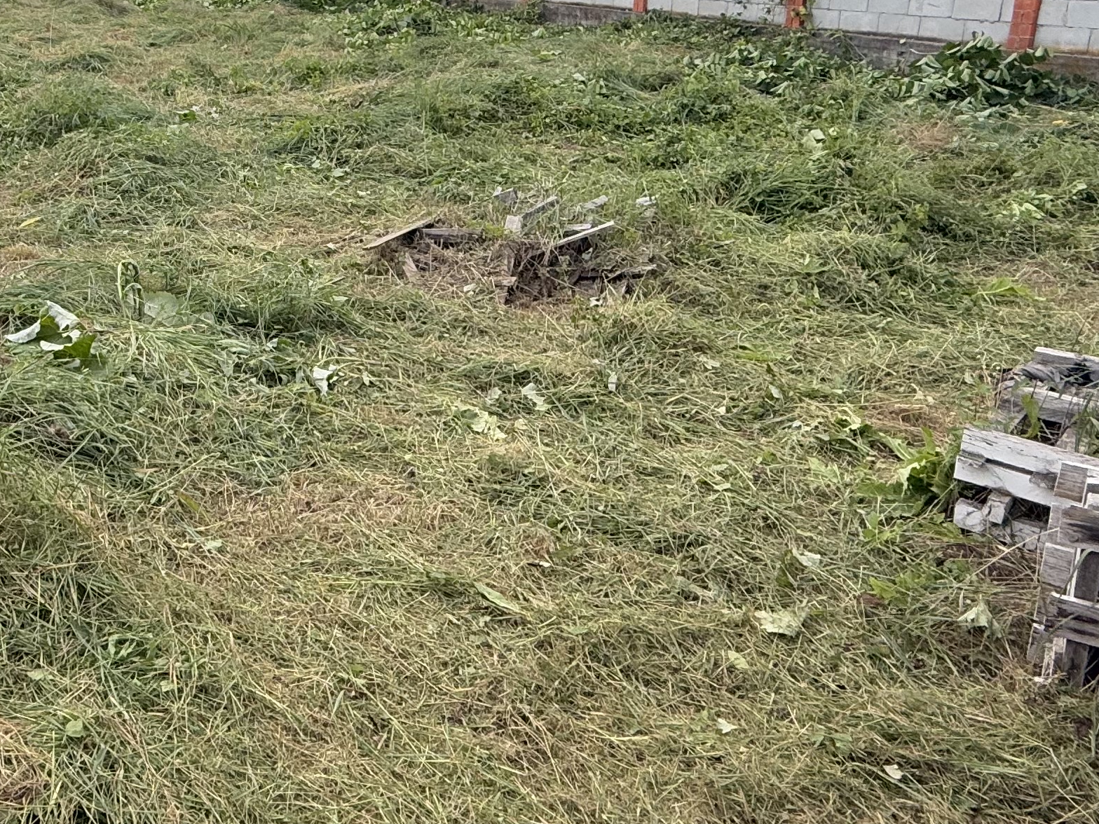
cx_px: 240
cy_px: 249
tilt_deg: -14.9
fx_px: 1143
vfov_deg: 39.0
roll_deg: +0.0
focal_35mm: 36
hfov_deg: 48.8
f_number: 2.2
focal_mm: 2.22
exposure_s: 1/179
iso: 64
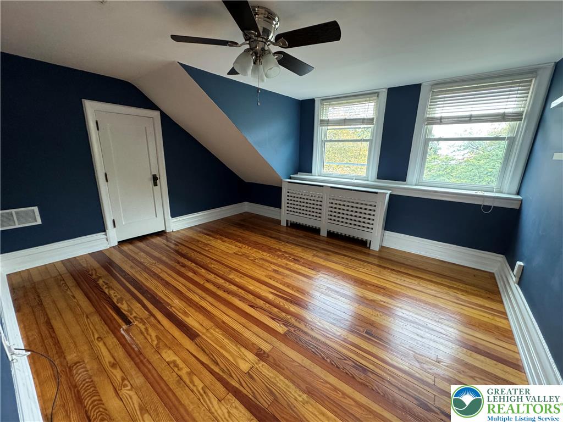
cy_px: 211
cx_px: 282
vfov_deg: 85.7
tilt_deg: -15.5
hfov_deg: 102.1
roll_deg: -0.6
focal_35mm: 14
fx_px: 228
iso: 320
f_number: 2.2
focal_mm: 2.22
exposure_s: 1/60
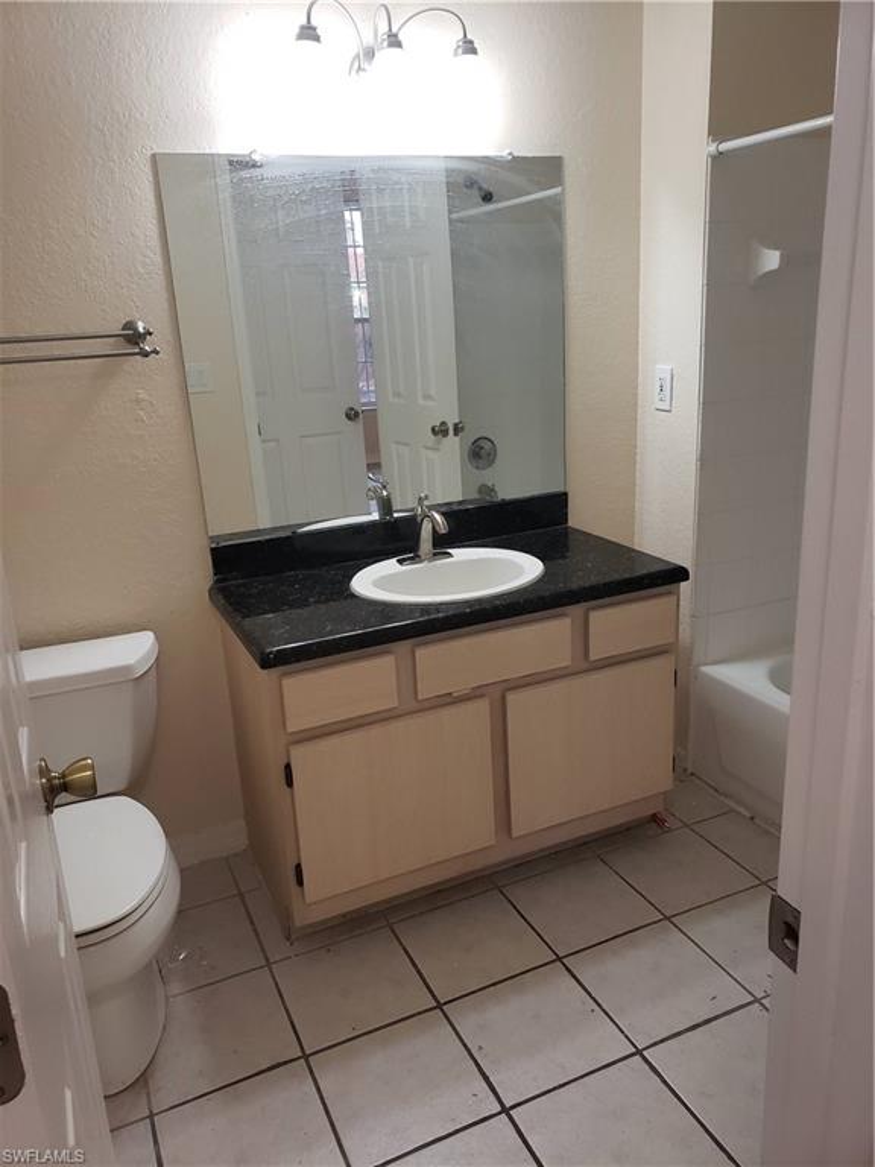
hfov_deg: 53.1
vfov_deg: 67.3
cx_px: 438
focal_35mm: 26
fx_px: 876
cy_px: 584
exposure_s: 1/60
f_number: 2.4
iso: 320
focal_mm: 4.3
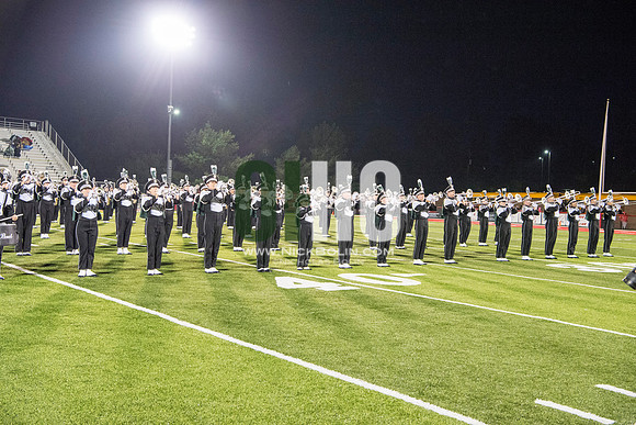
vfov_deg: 33.4
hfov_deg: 48.4
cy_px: 212
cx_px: 318
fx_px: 707
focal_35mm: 40
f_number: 5.6
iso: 5000
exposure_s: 1/200
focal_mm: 40
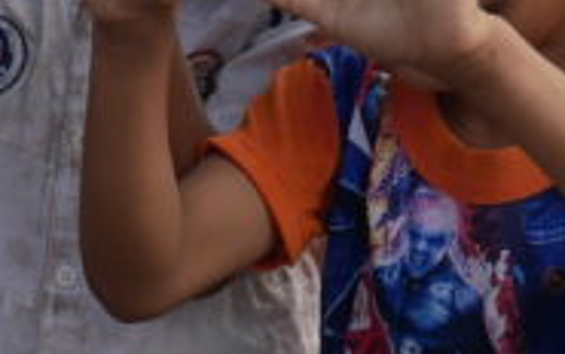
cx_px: 281
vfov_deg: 7.4
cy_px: -150
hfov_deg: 11.9
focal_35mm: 176
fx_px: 2713
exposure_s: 1/160
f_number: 7.1
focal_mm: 15
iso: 200
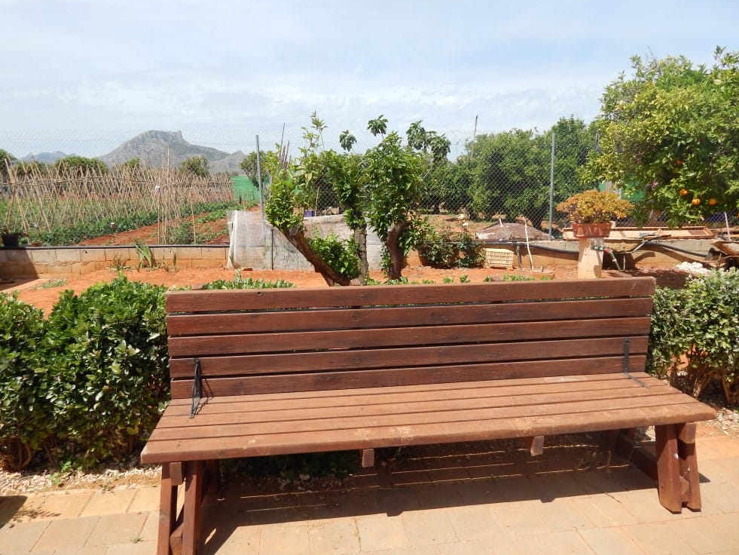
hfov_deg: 71.6
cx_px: 368
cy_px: 268
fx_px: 512
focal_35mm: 24
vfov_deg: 56.8
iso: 125
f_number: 6
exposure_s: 1/400
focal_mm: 4
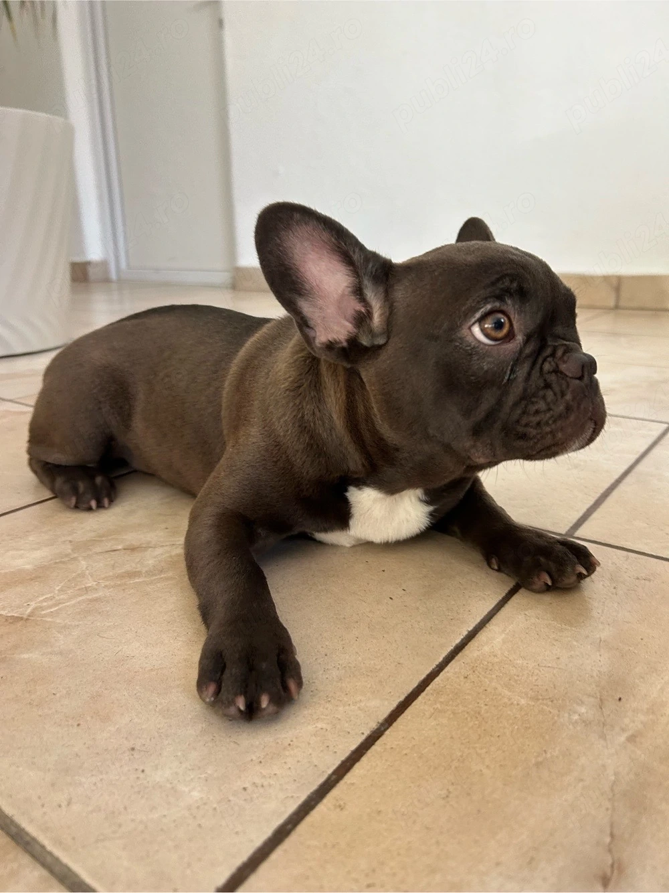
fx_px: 670
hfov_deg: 53.0
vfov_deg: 67.3
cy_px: 446
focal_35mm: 26
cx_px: 334
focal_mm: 5.7
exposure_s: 1/102
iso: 125
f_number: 1.5
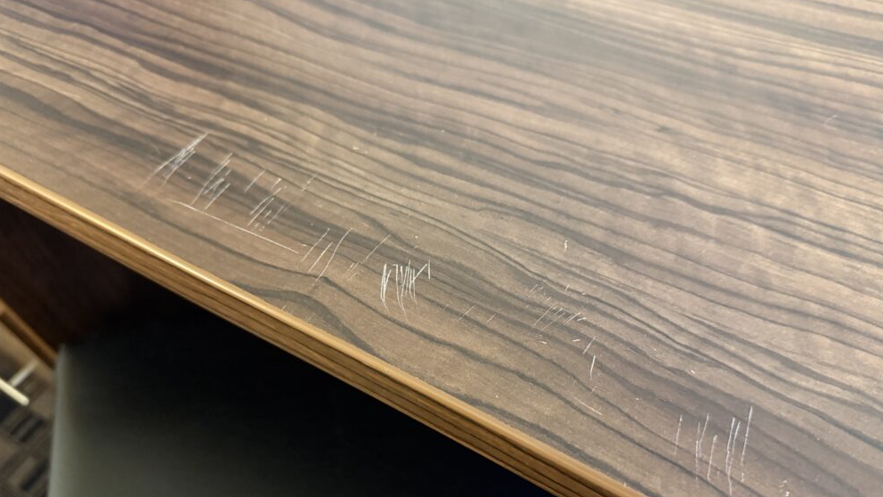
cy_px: 320
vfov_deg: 42.5
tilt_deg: -56.0
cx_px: 450
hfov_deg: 69.9
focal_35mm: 27
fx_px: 632
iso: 1000
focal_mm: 6.76
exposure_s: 1/30
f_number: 1.78
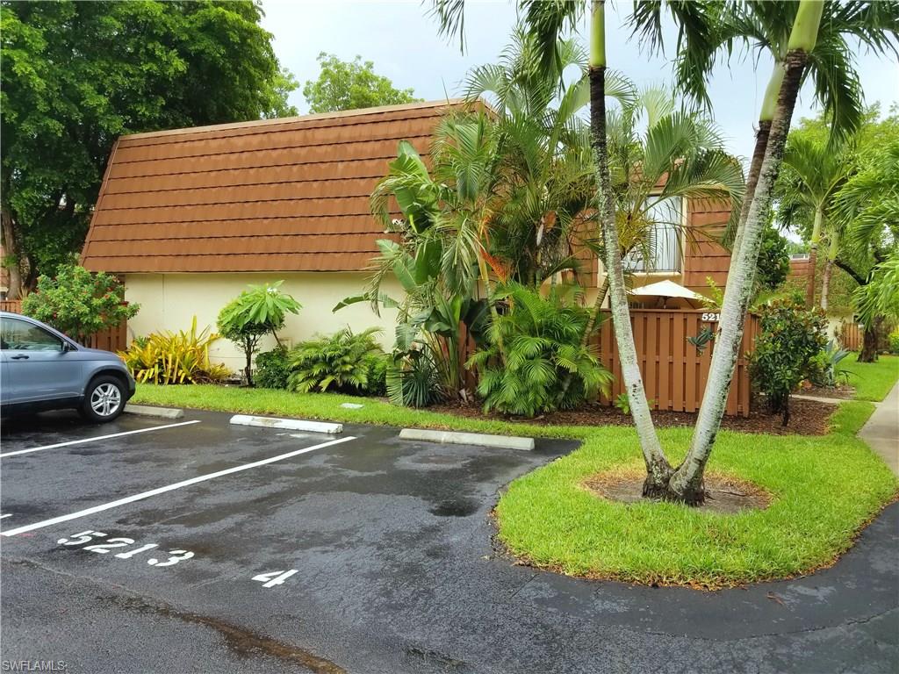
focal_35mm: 26
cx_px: 450
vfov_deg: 53.1
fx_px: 675
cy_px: 337
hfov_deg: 67.3
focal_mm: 4.25
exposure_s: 1/938
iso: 50
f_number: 1.7
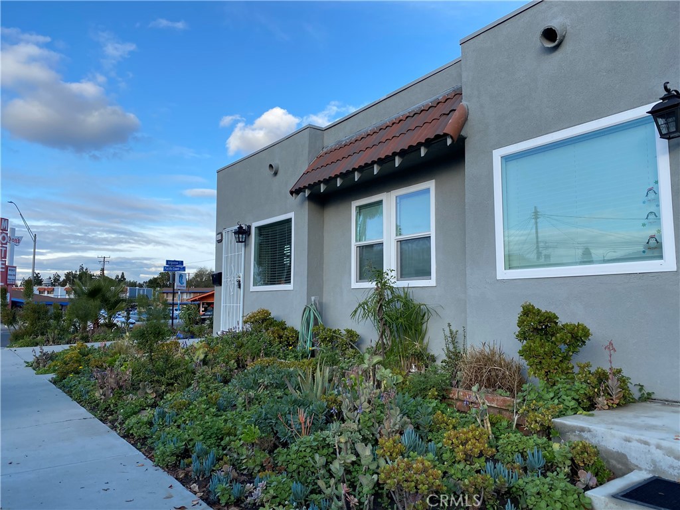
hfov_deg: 67.3
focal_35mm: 26
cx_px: 340
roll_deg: -0.6
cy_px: 255
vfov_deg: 53.1
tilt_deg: +5.6
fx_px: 511
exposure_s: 1/1035
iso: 32
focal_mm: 4.25
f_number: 1.8
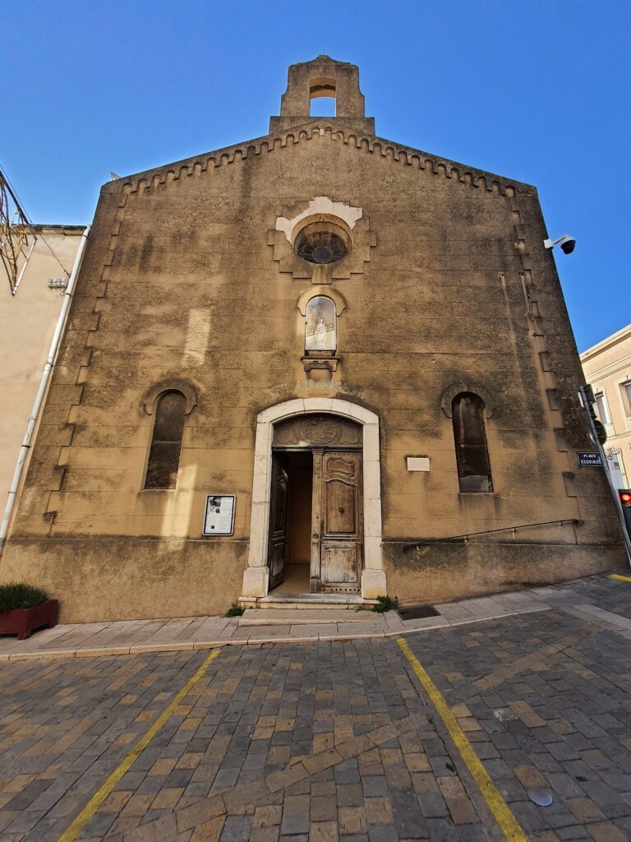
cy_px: 421
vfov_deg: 106.2
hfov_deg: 89.9
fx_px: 316
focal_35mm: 13
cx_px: 316
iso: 50
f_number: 2.2
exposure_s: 1/390
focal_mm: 1.74
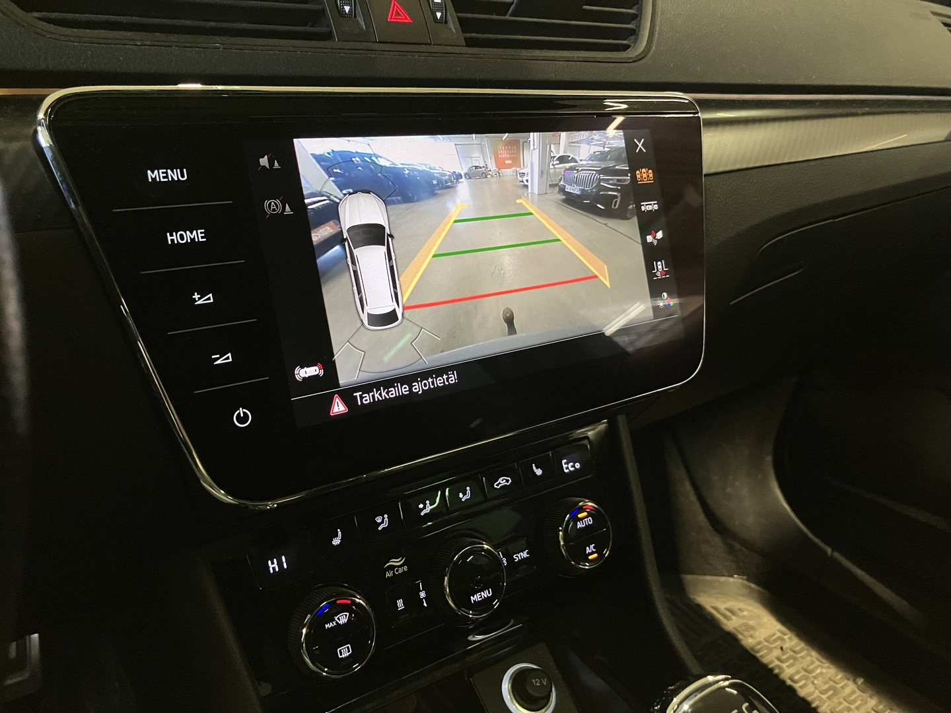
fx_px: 769
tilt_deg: -21.9
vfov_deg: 49.7
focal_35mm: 28
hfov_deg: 63.4
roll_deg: -3.9
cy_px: 356
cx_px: 476
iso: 200
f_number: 1.8
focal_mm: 3.99
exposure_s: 1/58
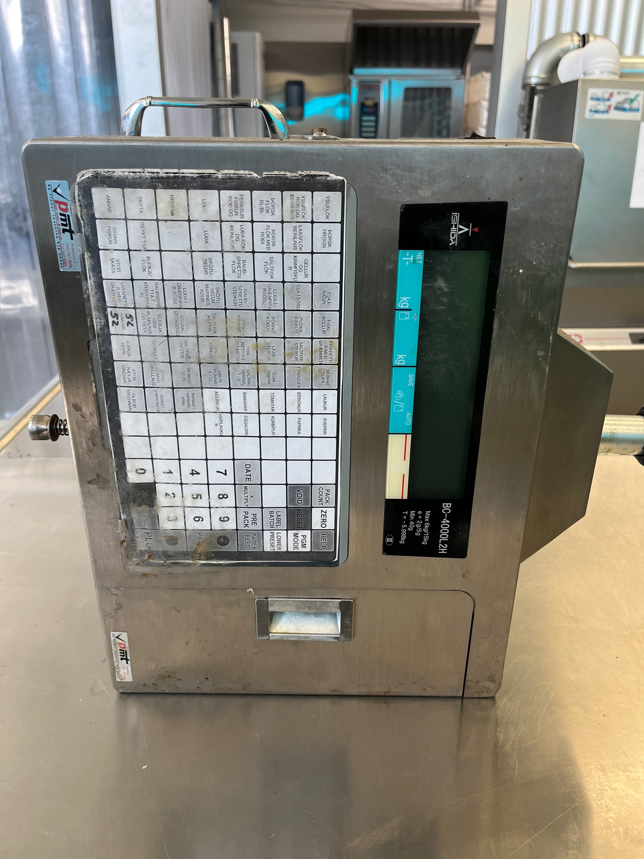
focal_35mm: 26
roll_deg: +0.6
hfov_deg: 53.0
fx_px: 645
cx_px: 322
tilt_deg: -23.1
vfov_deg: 67.3
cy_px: 430
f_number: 1.6
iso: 125
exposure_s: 1/100
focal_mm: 5.1
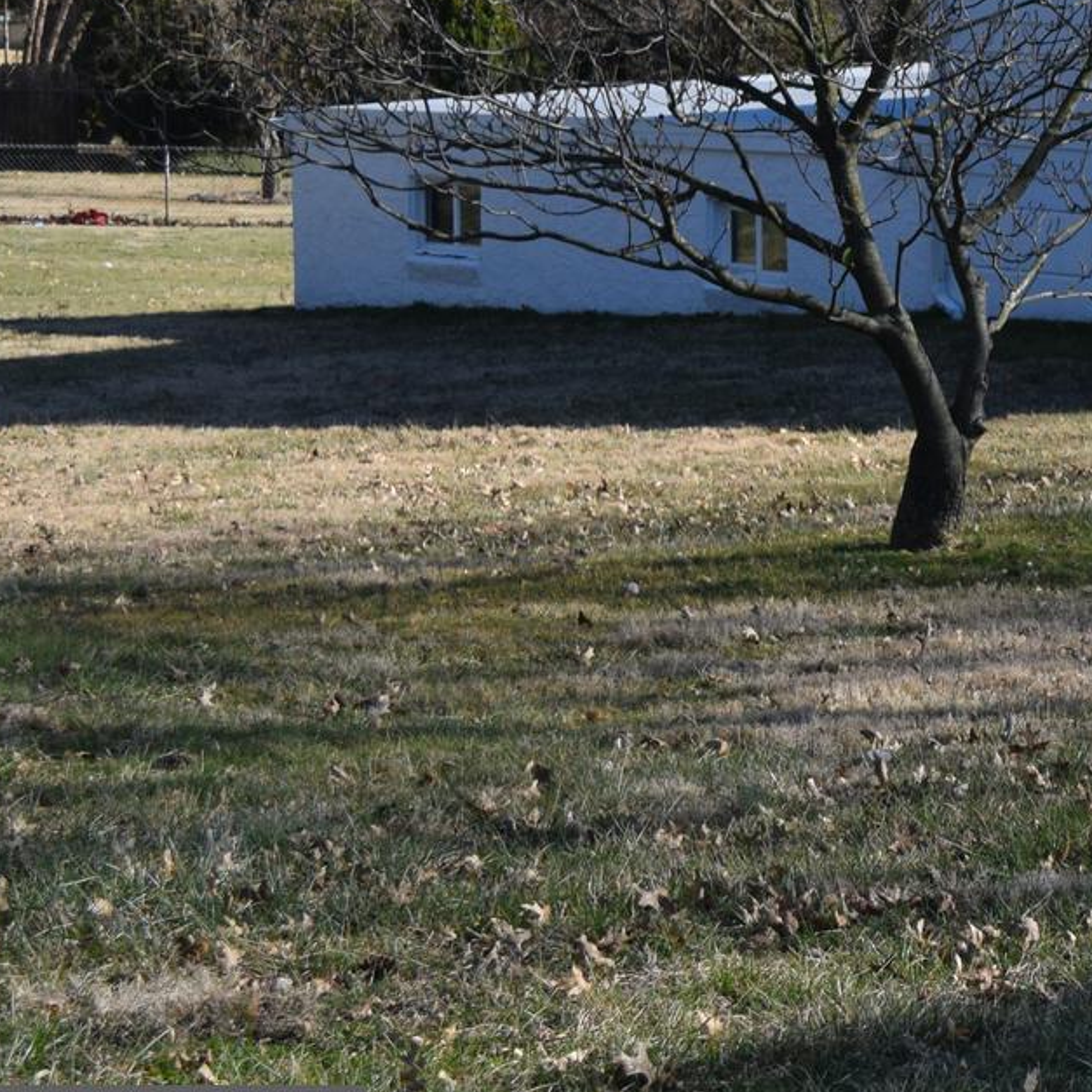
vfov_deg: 15.3
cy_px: 24
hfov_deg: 14.2
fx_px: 4011
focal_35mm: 112
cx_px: 1764
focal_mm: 27
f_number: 7.1
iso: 400
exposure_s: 1/1600
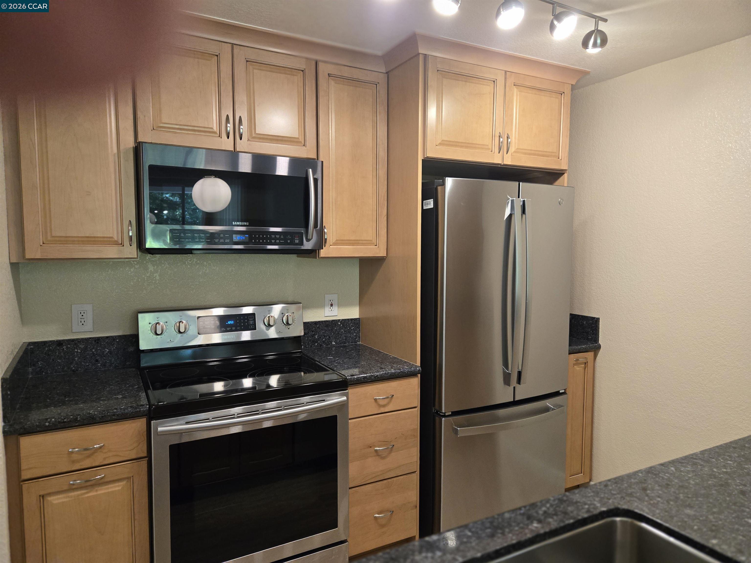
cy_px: 282
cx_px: 376
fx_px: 499
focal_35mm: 23
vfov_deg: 58.9
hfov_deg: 73.9
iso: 640
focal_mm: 5.4
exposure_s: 1/120
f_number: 1.8
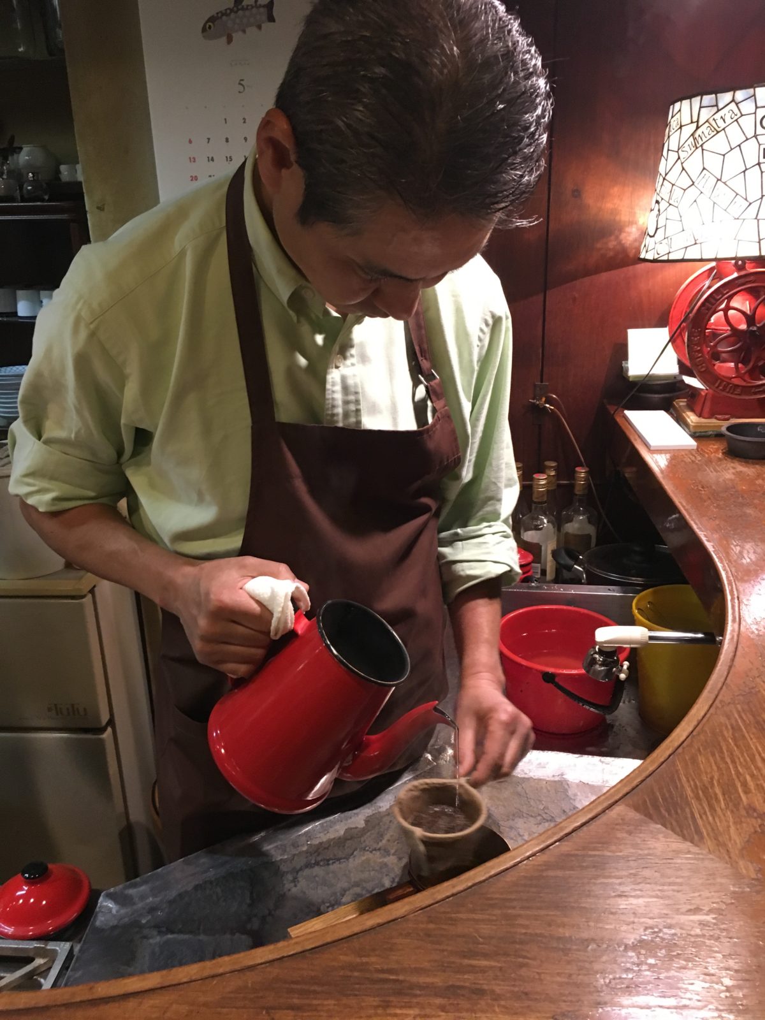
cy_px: 510
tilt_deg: -21.1
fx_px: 855
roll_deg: +0.0
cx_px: 382
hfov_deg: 48.2
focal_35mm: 29
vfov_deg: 61.7
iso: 200
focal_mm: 4.15
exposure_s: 1/17
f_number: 2.2
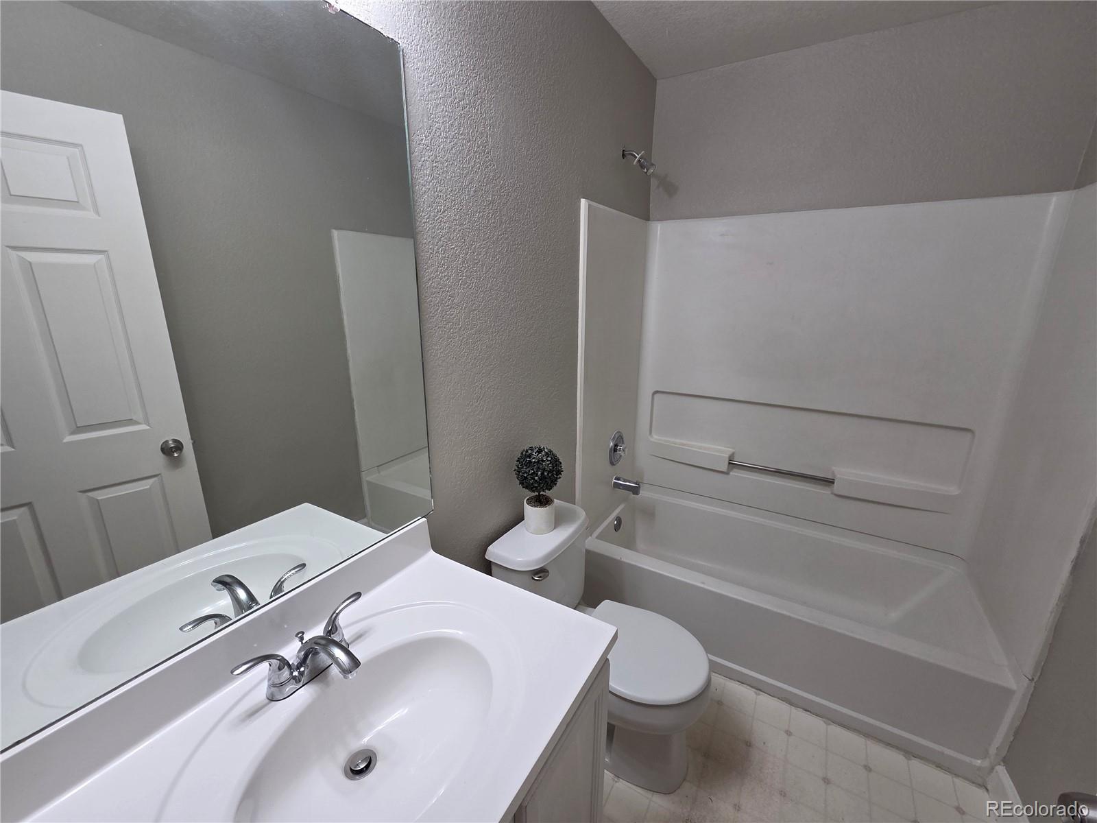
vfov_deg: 89.9
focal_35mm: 13
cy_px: 412
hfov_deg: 106.2
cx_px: 548
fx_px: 412
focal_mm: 2.2
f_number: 2.2
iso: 100
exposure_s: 1/120
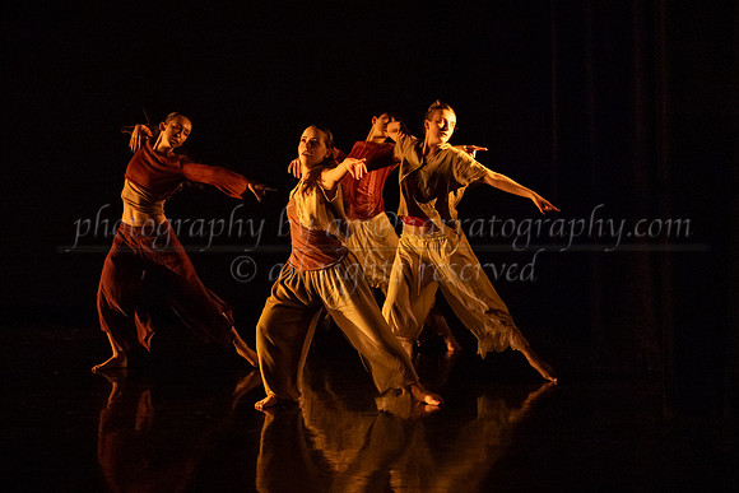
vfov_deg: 16.5
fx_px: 1699
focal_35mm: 83
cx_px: 408
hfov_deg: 24.5
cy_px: 237
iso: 4000
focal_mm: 75
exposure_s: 1/400
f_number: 4
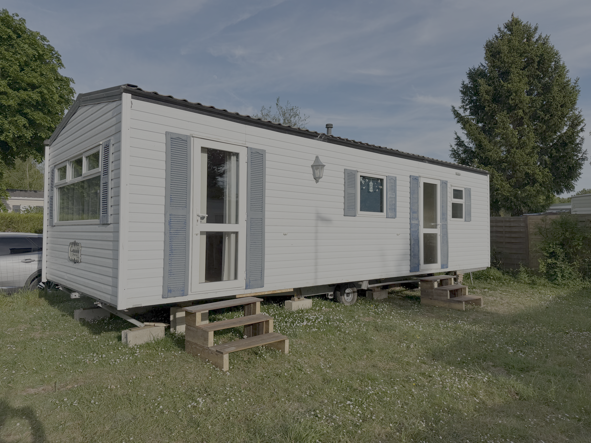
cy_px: 222
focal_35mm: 24
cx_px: 296
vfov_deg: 56.8
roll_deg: +1.6
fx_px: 410
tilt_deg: +1.8
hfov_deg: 71.6
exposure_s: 1/7353
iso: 80
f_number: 1.78
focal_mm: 6.76
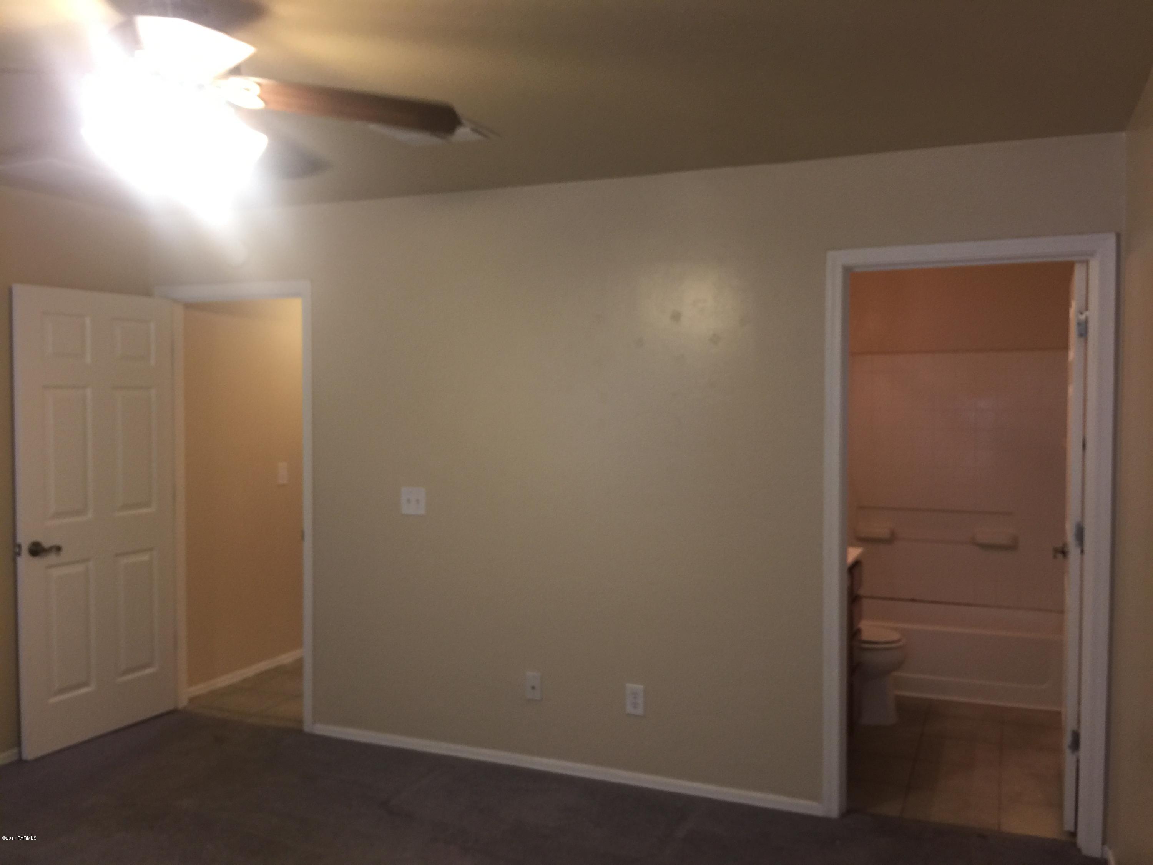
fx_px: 966
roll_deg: -0.1
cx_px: 576
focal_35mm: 29
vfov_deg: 48.2
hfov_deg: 61.7
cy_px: 432
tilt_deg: -0.7
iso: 40
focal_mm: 4.15
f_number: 2.2
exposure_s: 1/15
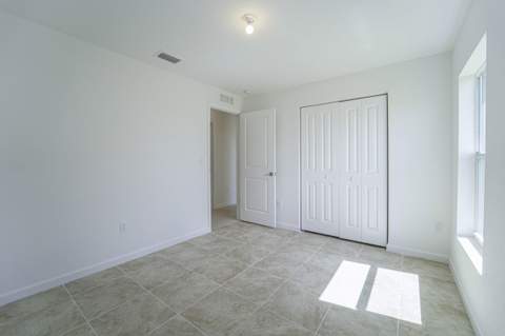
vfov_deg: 81.1
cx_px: 252
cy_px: 168
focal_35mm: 14
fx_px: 196
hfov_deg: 104.3
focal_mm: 14
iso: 400
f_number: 22
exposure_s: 1/25
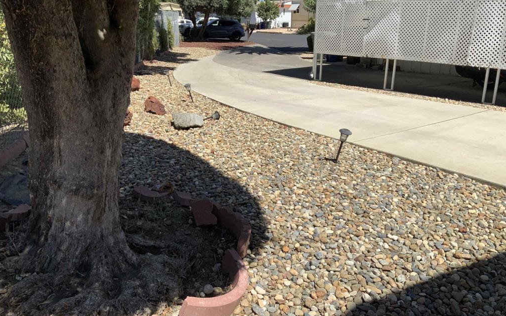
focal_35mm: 31
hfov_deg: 61.2
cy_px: 135
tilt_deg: -16.9
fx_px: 428
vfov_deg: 40.5
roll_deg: +0.4
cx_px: 253
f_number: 1.8
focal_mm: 3
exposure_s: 1/2320
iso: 20
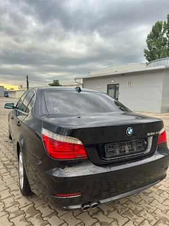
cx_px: 84
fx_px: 156
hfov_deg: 56.8
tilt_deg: -6.1
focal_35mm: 24
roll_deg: -0.6
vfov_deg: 71.6
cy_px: 113
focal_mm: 6.76
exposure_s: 1/495
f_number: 1.78
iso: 100
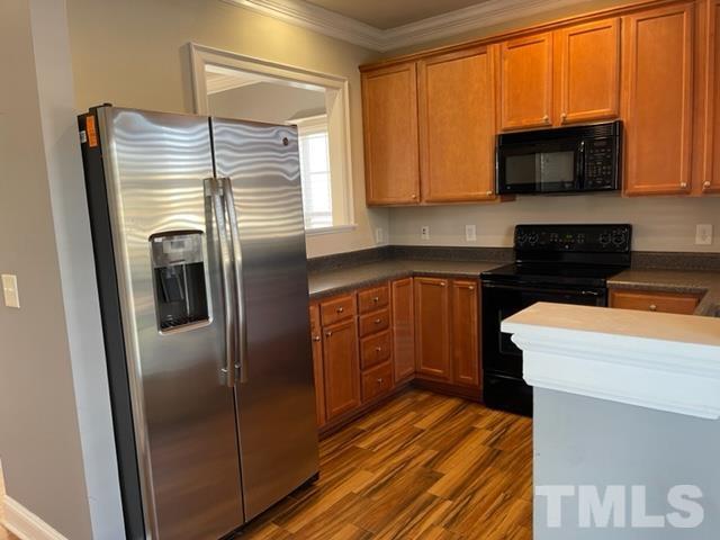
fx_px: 541
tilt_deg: -8.6
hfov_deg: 67.3
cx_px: 360
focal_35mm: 26
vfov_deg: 53.1
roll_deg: +2.9
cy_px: 270
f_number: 1.6
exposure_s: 1/60
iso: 125
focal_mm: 5.1
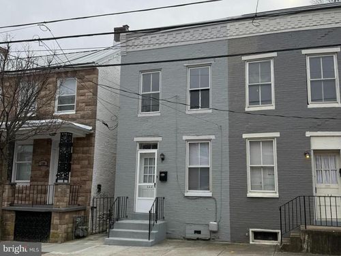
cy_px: 128
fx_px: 236
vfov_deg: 56.8
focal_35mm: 24
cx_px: 170
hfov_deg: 71.6
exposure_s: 1/3425
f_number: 1.78
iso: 80
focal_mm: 6.76
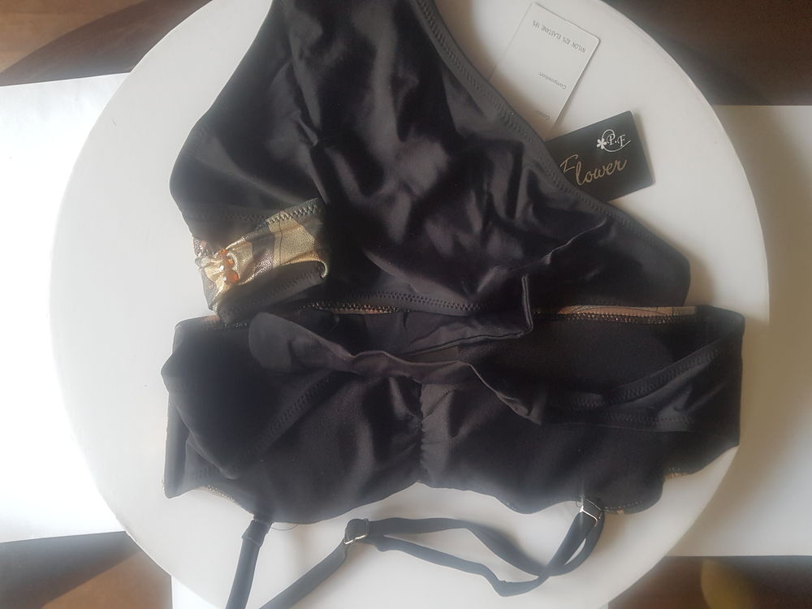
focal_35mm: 26
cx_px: 406
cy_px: 304
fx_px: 610
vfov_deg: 53.1
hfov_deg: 67.3
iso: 125
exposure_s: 1/60
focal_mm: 4.2
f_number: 1.7
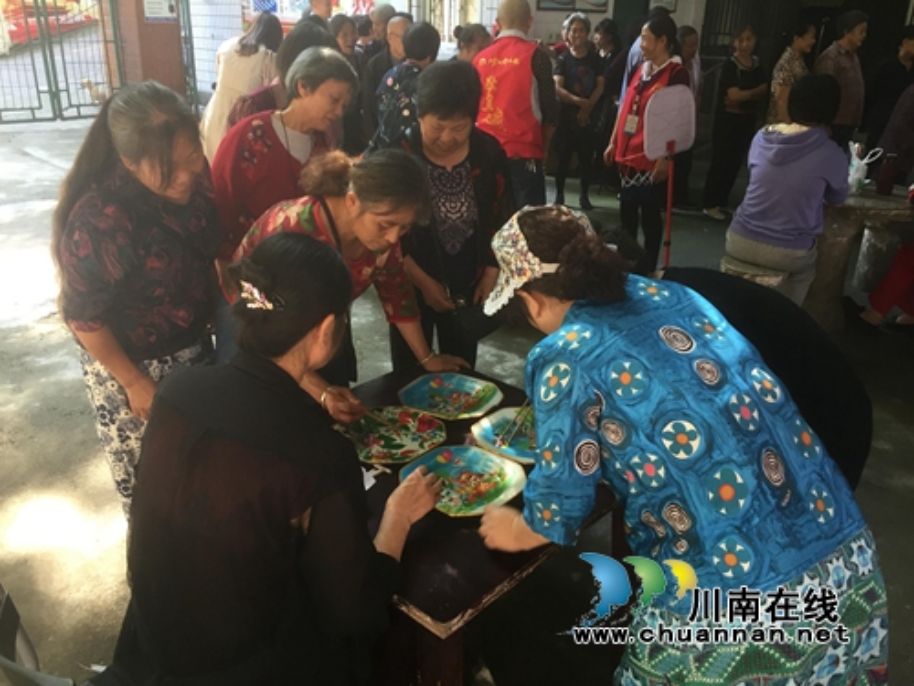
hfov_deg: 61.7
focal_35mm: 29
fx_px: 766
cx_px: 457
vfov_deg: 48.2
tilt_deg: -21.7
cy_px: 343
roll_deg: -3.6
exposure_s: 1/33
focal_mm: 4.15
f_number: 2.2
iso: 40
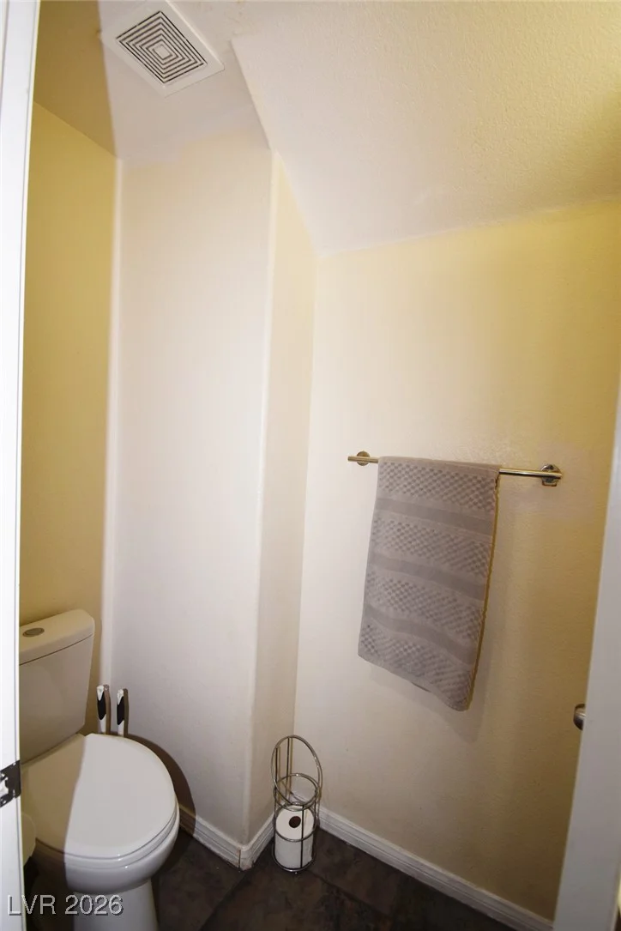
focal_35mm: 15
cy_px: 466
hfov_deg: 77.4
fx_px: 388
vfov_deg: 100.4
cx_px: 310
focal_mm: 10
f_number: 4.5
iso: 450
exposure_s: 1/80
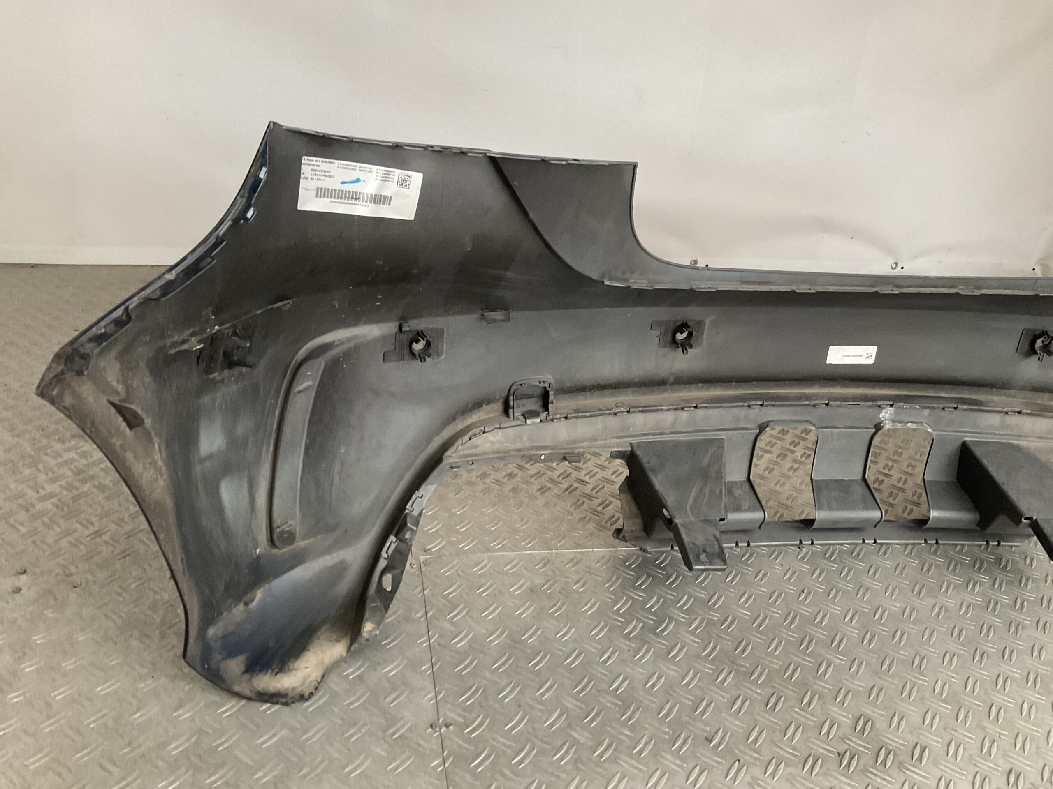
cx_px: 526
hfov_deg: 61.7
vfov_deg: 48.2
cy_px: 394
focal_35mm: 29
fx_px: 882
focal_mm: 3
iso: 160
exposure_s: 1/50
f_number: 1.8
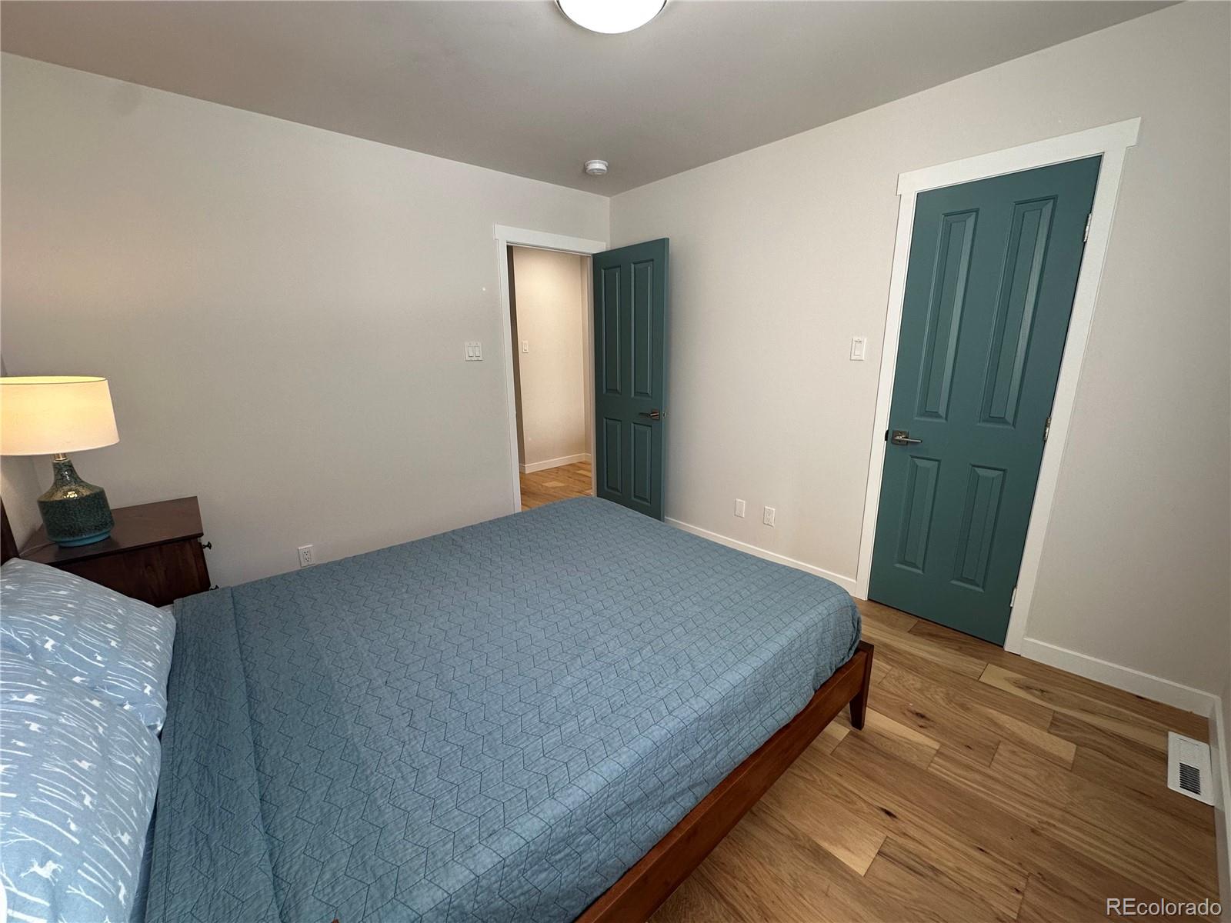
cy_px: 462
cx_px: 616
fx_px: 498
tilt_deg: -12.8
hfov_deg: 102.1
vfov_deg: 85.7
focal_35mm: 14
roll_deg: +0.7
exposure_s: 1/125
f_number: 2.2
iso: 100
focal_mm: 2.22
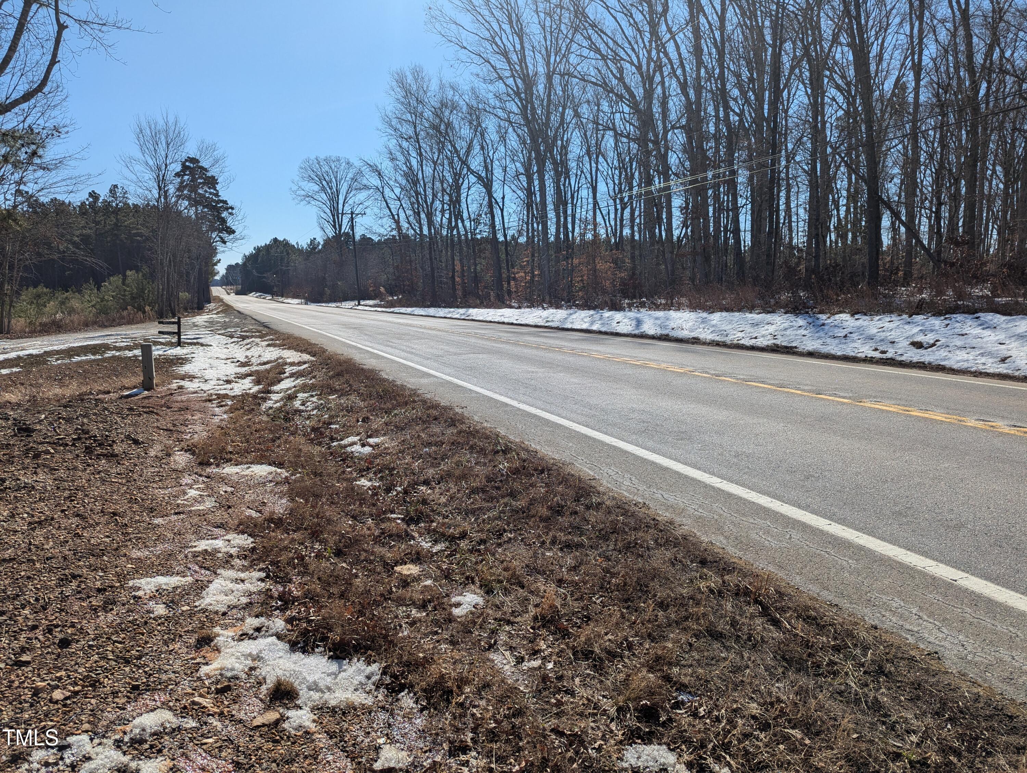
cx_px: 514
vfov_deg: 56.9
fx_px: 713
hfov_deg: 71.5
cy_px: 386
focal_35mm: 24
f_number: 1.85
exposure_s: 1/3650
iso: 44
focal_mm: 6.81
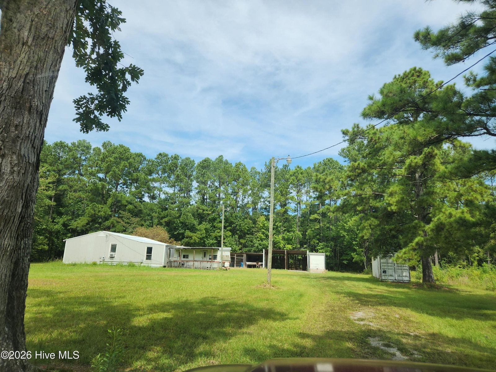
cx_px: 248
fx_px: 330
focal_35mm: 23
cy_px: 186
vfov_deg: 58.9
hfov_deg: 73.9
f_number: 1.8
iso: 20
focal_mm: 5.4
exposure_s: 1/947
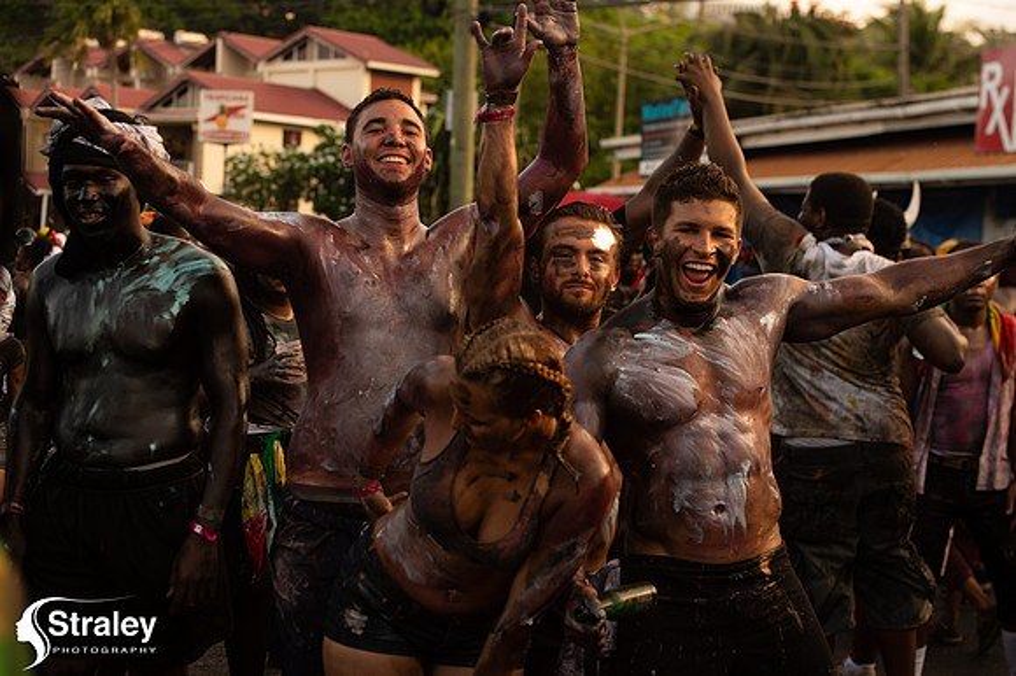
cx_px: 508
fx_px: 1974
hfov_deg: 28.9
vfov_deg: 19.4
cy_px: 338
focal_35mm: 70
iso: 180
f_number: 5
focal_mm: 70
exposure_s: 1/200
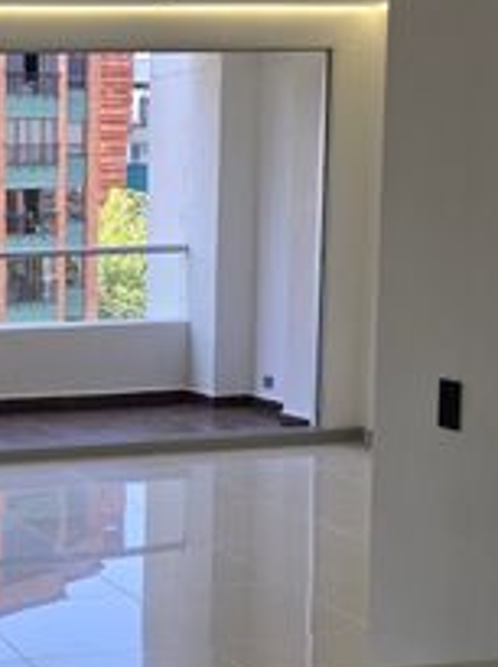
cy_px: 418
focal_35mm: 75
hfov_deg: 18.2
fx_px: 1443
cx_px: -153
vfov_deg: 26.0
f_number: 1.7
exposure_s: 1/120
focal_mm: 6.3
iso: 12
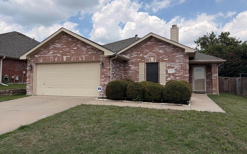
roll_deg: +0.2
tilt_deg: +1.7
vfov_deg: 47.6
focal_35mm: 26
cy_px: 74
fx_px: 175
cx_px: 124
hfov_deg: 70.4
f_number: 1.78
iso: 80
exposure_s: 1/4975
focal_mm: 6.76
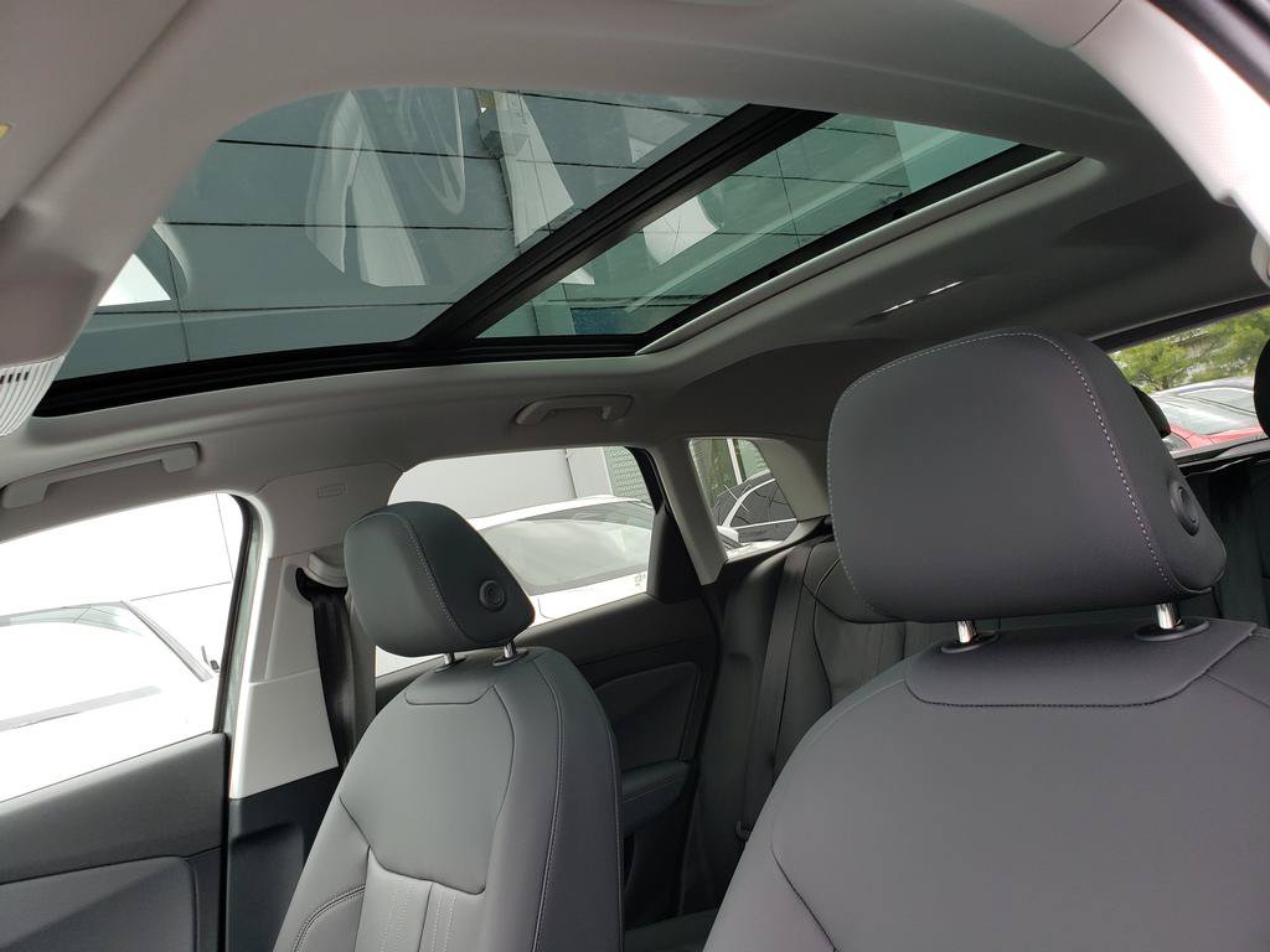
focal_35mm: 26
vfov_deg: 53.1
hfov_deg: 67.3
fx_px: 954
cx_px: 635
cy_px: 476
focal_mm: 4.3
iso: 80
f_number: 2.4
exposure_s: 1/100
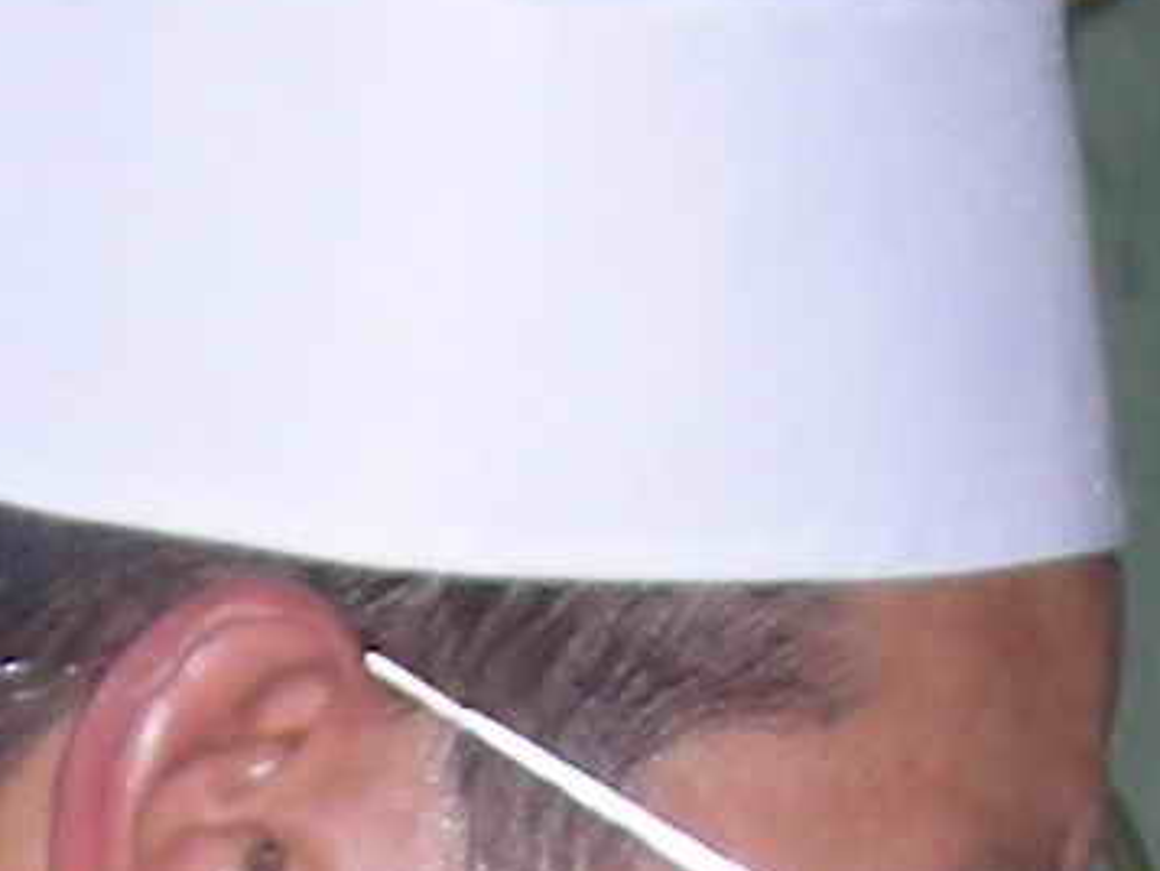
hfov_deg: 6.6
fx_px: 10057
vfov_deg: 4.7
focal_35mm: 300
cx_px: 1296
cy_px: 2684
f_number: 3.2
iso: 129
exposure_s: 1/60
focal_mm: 6.3
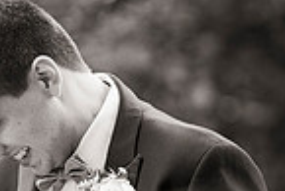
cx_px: -28
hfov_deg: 2.6
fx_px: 6332
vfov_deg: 1.7
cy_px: 187
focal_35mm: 799
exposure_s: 1/800
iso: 800
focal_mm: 200
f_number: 2.8
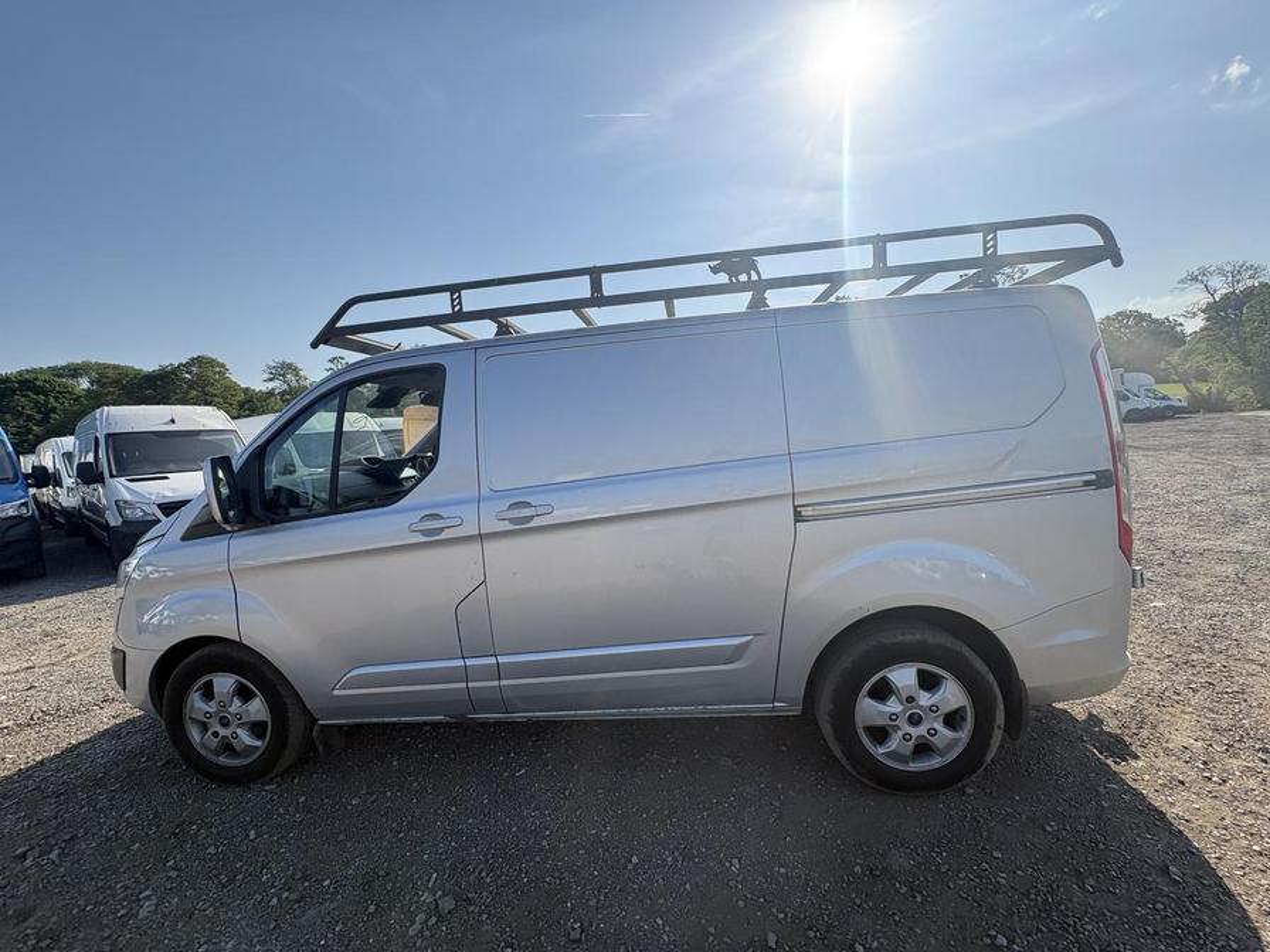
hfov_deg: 102.1
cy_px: 476
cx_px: 635
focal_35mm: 14
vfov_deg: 85.7
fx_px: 514
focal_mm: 2.22
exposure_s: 1/1020
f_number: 2.2
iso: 50
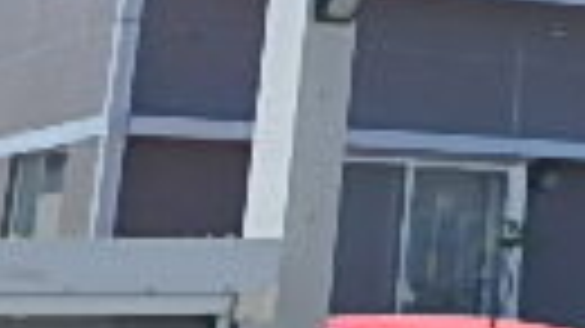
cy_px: -202
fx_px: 1752
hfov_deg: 16.4
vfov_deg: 10.3
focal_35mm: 113
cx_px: 999
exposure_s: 1/800
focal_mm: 3.7
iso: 125
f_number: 3.5
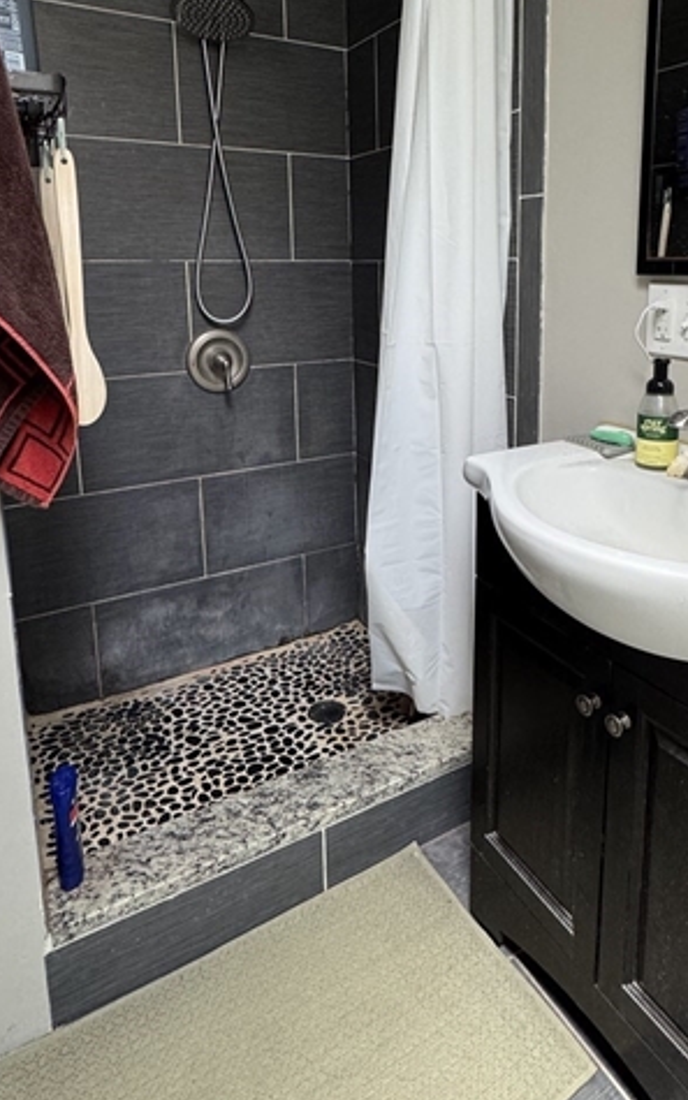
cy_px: 387
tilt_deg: -8.2
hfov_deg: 50.7
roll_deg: +0.3
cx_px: 419
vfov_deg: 73.0
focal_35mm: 24
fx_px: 720
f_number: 2.2
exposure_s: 1/99
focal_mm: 2.22
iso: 200
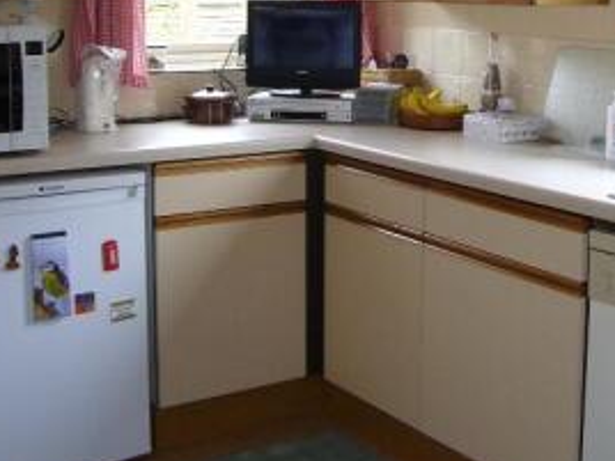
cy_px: 111
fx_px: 1084
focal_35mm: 61
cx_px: 384
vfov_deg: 23.8
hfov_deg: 31.5
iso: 80
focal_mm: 4.6
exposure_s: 1/30
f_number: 2.8
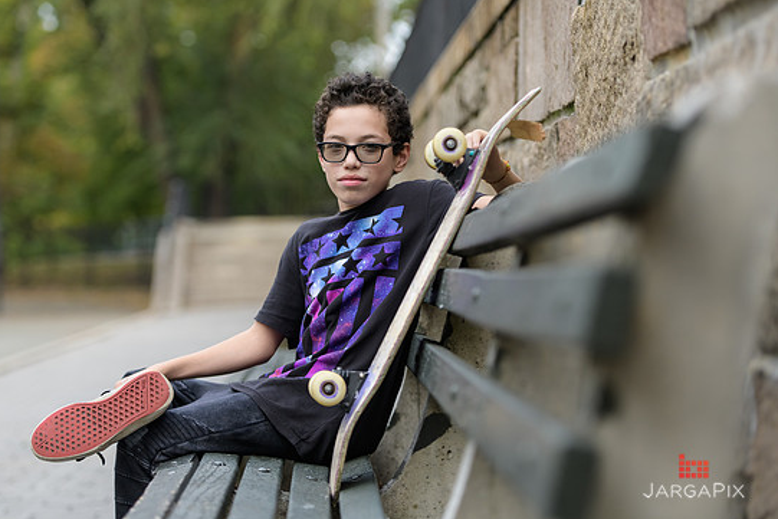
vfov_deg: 13.0
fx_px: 2270
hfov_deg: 19.4
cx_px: 364
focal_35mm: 105
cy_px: 251
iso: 800
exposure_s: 1/1250
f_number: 3.2
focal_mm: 98
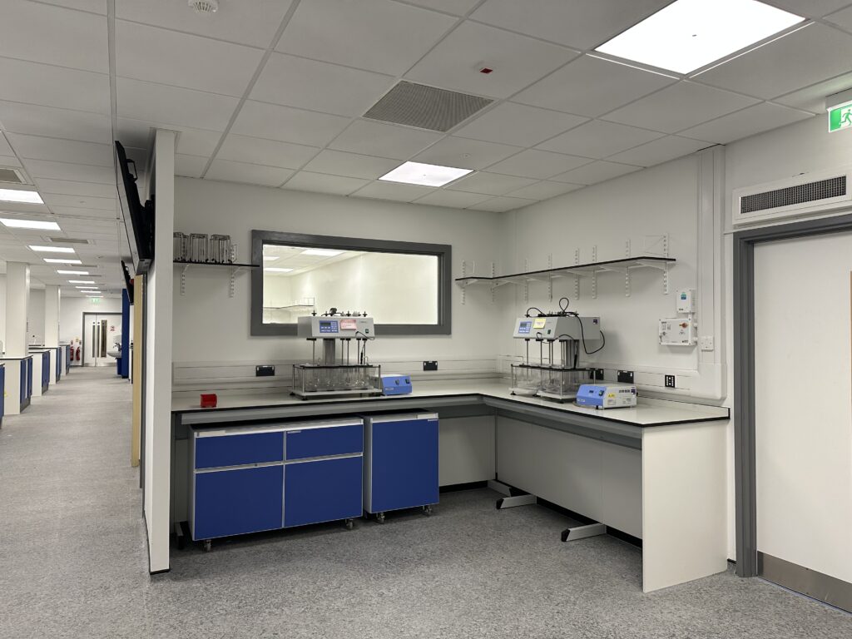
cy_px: 320
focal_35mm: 24
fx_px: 591
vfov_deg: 56.8
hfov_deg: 71.6
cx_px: 426
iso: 160
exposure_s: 1/100
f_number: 1.78
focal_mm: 6.86
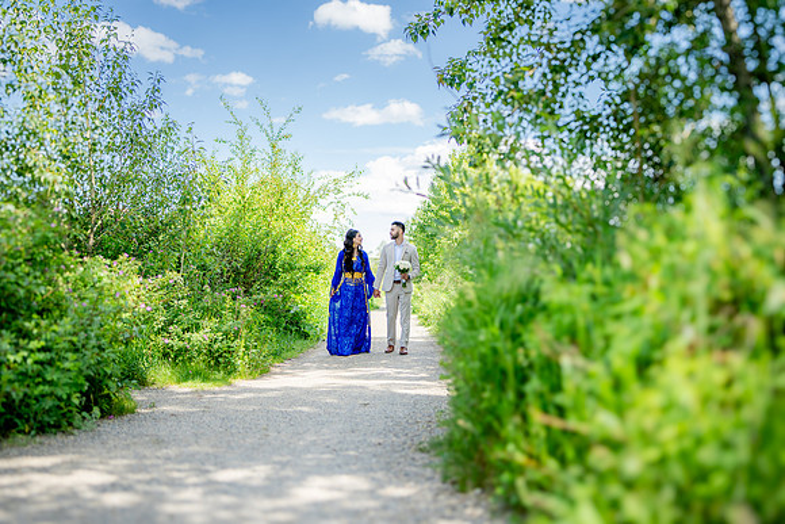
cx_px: 392
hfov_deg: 54.4
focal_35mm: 35
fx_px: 763
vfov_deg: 37.9
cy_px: 262
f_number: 1.2
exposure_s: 1/3200
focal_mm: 35
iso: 125
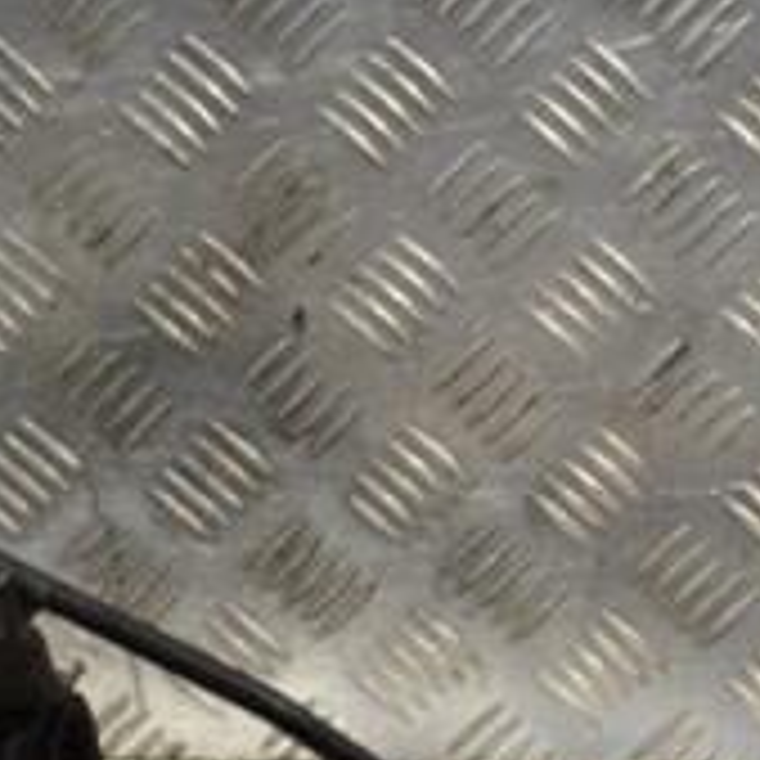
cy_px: 567
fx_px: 4049
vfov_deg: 10.7
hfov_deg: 10.6
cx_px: 872
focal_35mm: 163
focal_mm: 36
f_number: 5
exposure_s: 1/30
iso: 180
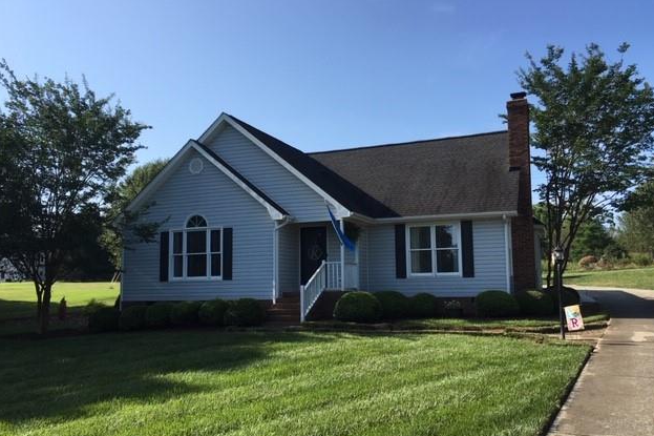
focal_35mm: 31
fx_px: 563
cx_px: 333
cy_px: 233
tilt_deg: +4.3
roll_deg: +0.6
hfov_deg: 60.3
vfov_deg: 42.3
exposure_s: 1/1221
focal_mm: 4.15
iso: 25
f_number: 2.2
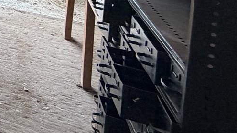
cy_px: -126
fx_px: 396
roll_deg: -0.8
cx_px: -250
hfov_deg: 18.6
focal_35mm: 63
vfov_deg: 15.6
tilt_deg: -4.1
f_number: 2.2
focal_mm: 2.22
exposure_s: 1/121
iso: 125
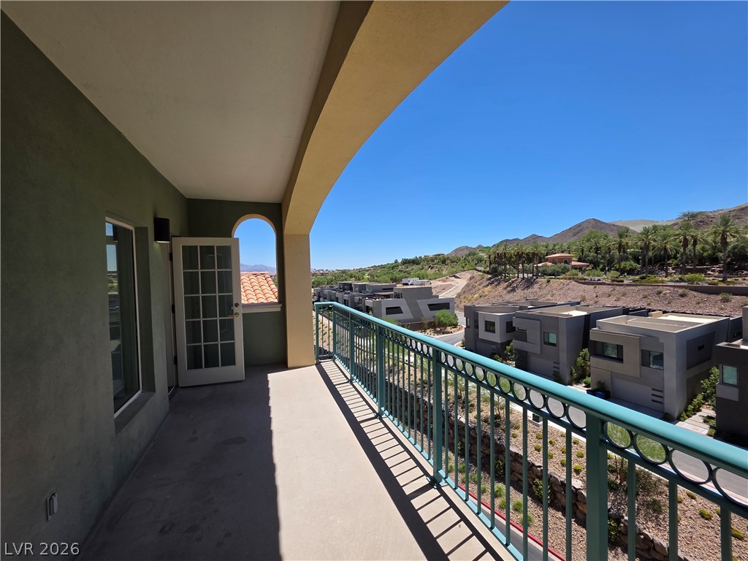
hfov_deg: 106.2
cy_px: 280
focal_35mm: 13
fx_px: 281
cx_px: 374
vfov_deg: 89.9
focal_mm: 2.2
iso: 40
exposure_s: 1/2032
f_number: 1.9
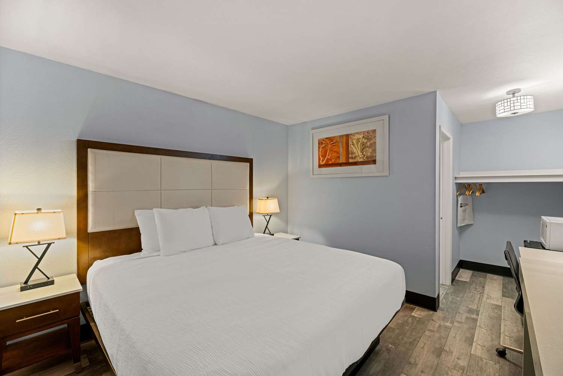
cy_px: 188
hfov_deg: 104.3
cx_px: 282
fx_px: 219
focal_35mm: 14
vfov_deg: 81.2
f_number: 5.6
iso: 400
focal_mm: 14
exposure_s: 1/4
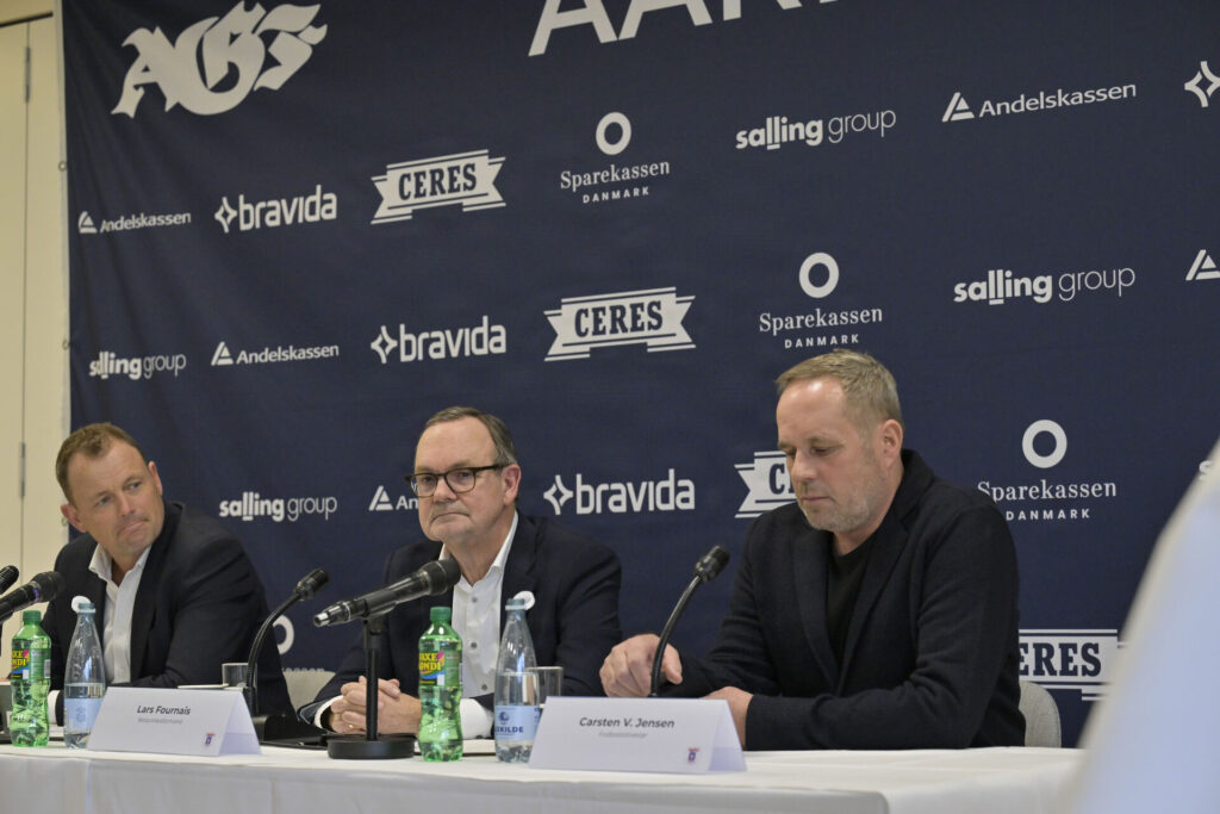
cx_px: 610
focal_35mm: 70
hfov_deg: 28.8
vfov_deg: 19.5
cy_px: 407
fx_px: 2372
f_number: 5
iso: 2000
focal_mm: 70
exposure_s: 1/320
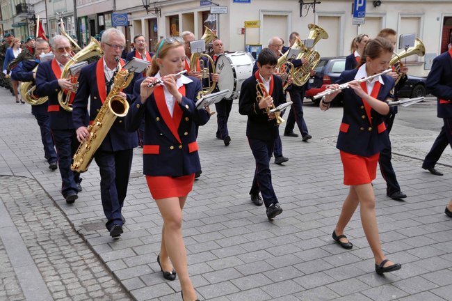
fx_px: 546
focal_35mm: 44
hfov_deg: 45.0
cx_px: 226
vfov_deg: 30.8
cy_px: 150
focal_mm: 29
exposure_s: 1/320
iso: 200
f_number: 9
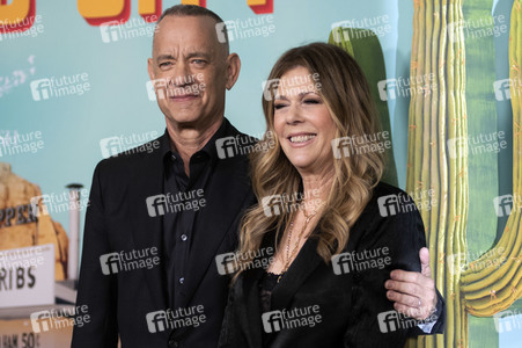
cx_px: 261
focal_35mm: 80
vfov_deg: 17.0
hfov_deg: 25.4
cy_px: 174
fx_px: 1159
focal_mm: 80
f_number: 3.2
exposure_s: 1/640
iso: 1600
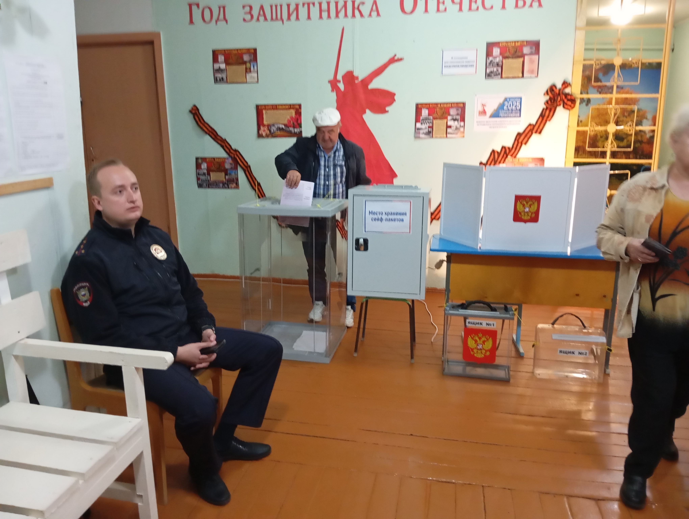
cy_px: 260
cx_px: 344
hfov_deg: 63.4
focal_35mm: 28
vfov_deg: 49.9
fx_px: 558
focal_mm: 4.22
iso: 2762
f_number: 1.8
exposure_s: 1/25
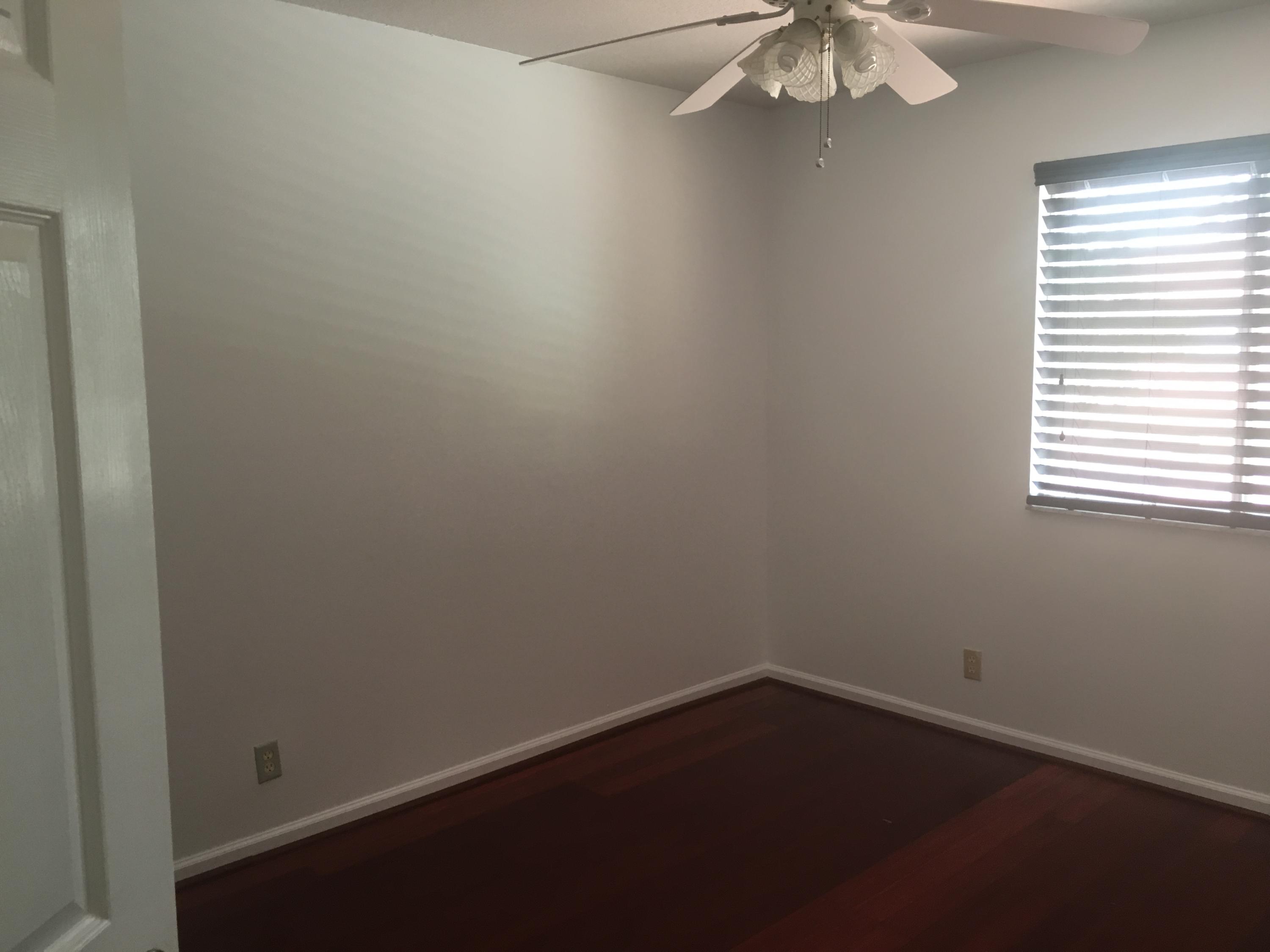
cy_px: 476
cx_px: 635
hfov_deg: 61.7
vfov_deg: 48.2
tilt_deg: -5.8
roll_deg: +0.1
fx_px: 1064
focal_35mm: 29
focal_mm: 4.15
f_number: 2.2
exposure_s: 1/30
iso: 80
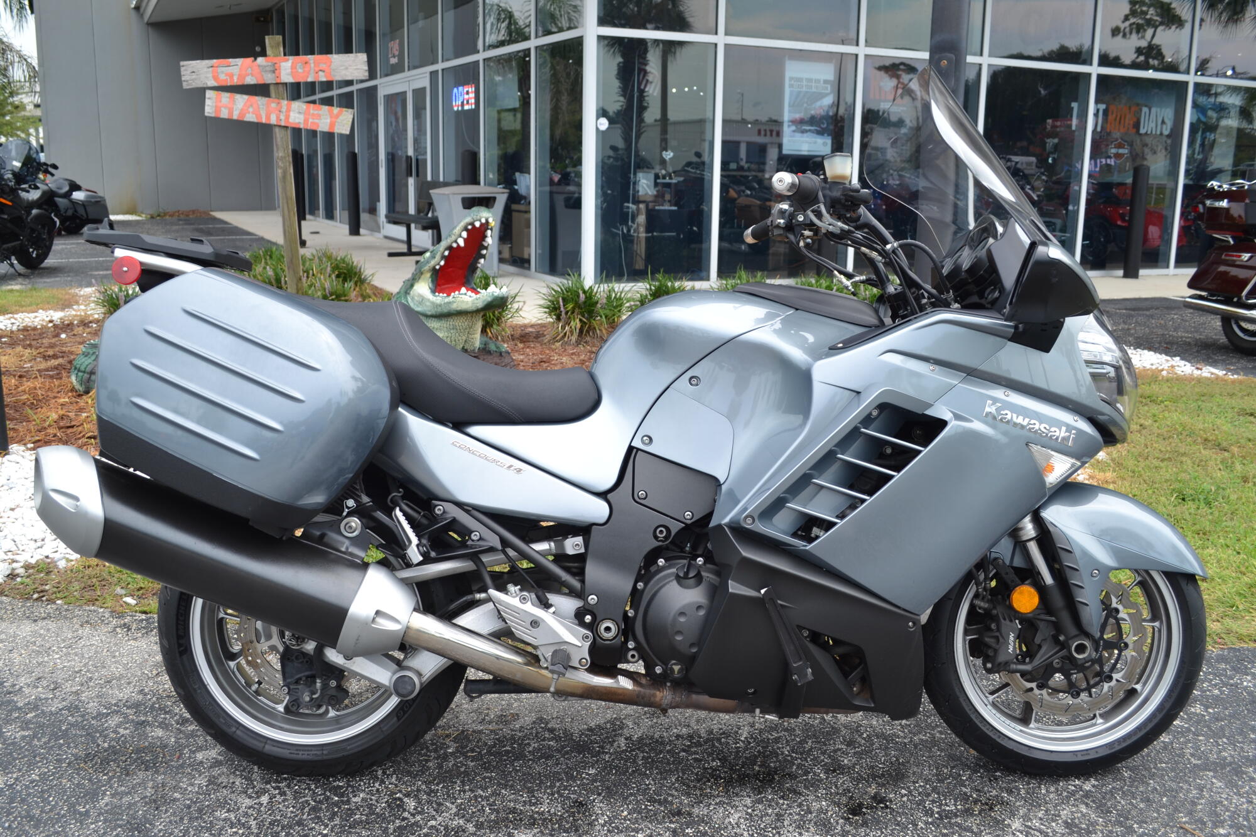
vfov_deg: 40.0
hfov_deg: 57.2
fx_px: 1151
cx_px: 628
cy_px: 418
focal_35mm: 33
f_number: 6.3
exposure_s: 1/160
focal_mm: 22
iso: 100
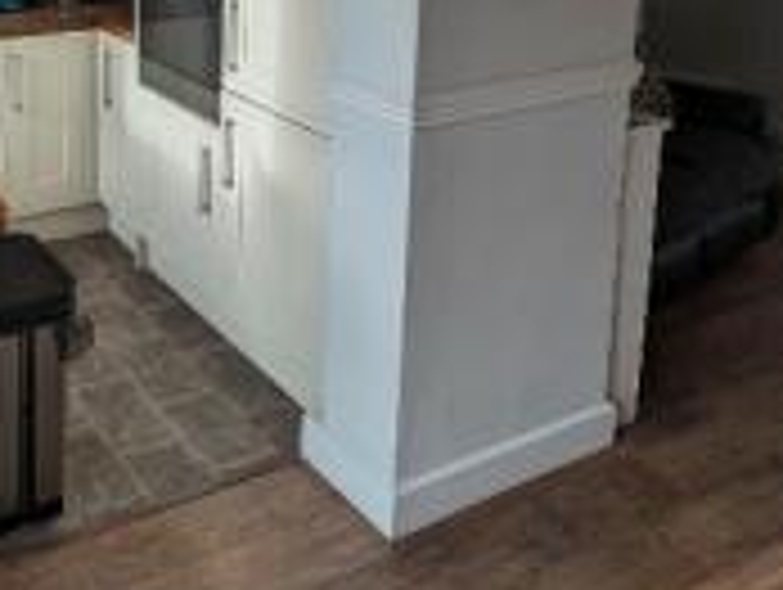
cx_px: 140
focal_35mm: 40
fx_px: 906
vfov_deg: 32.4
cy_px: -34
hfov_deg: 44.1
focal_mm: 2.23
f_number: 1.95
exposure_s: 1/257
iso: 42
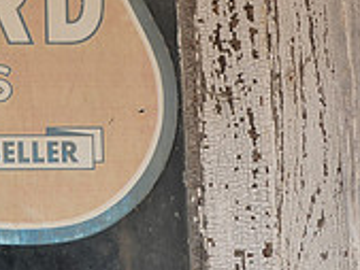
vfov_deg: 10.7
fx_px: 1436
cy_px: 34
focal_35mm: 138
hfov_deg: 14.1
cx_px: 9
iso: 200
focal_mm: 28
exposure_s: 1/200
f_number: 7.1
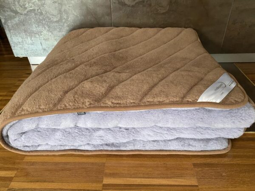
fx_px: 192
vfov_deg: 53.1
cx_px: 128
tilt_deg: -33.7
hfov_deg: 67.3
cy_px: 96
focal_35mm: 26
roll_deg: +3.3
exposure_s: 1/60
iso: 500
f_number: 1.8
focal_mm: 4.25
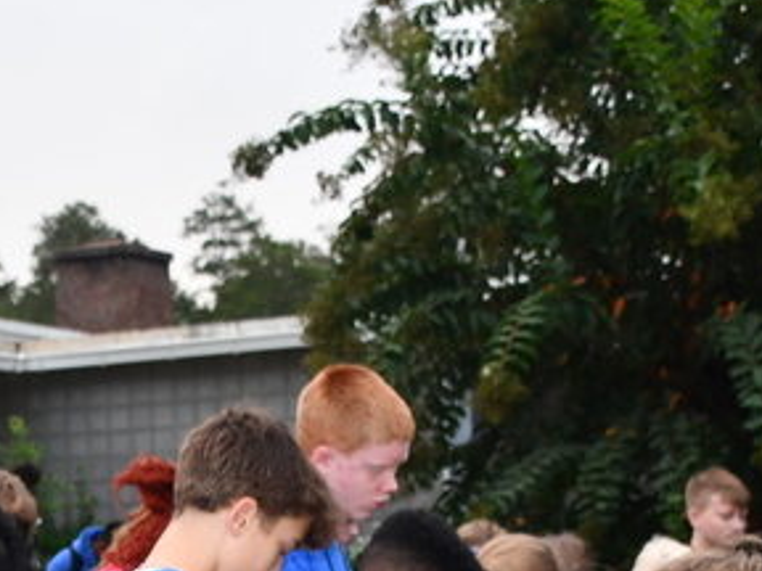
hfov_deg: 17.2
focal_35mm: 113
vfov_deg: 12.7
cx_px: 77
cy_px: 760
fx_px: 2487
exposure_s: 1/60
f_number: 3.5
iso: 450
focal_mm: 22
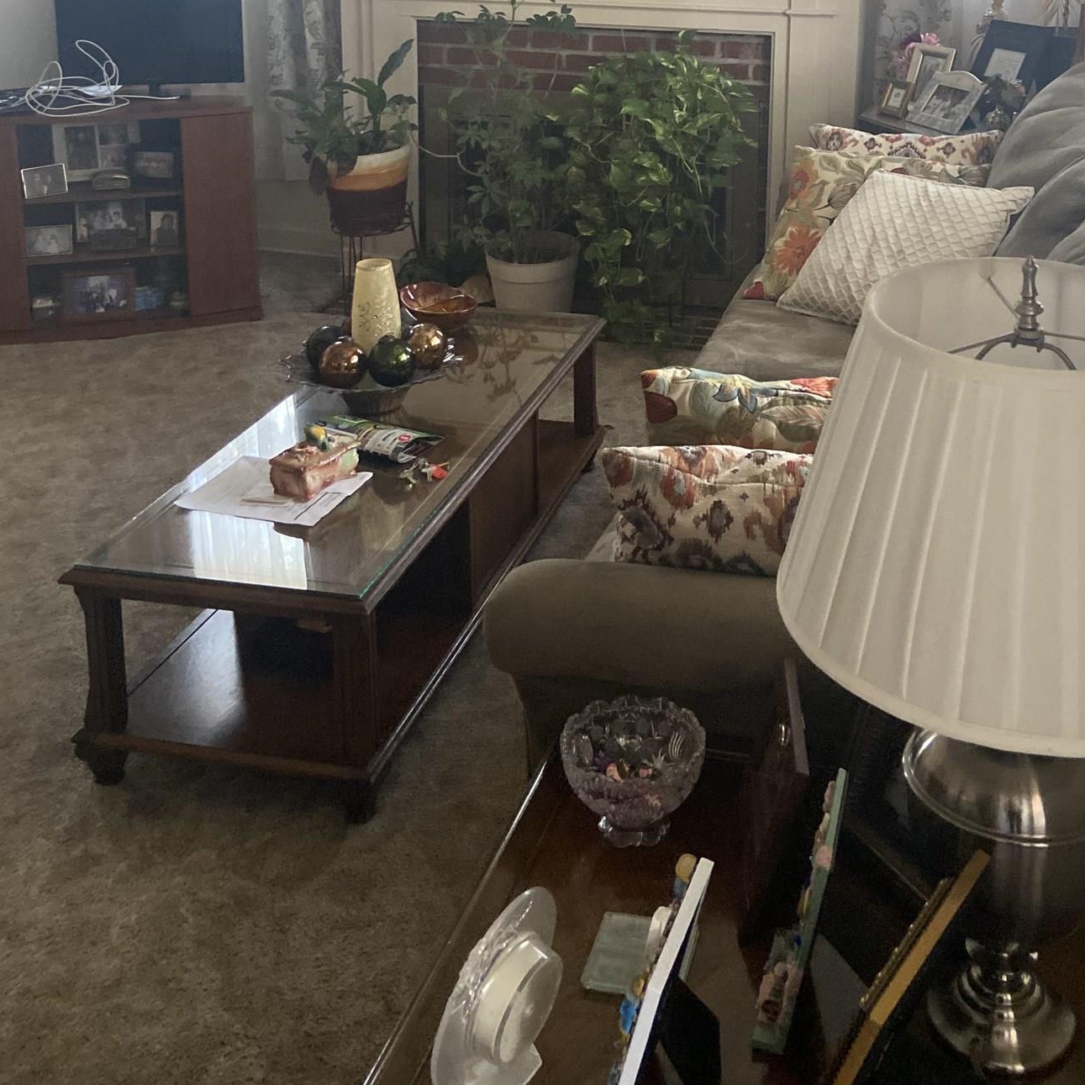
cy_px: 119
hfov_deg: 40.9
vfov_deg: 38.3
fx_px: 1454
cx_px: 608
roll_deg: -1.1
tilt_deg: -9.0
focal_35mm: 41
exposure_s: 1/60
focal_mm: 4.25
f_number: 1.8
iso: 500
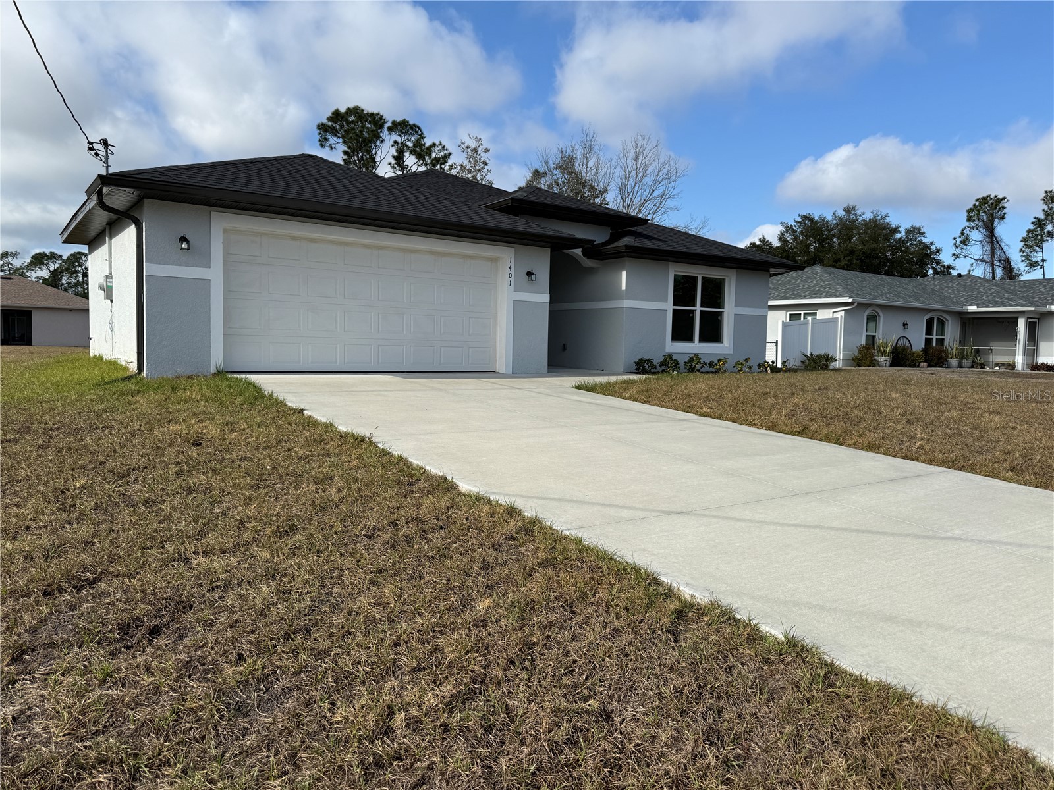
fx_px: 731
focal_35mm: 24
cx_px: 527
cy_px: 395
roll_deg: -1.2
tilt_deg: -2.3
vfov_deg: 56.8
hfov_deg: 71.6
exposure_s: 1/5319
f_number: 1.78
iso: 80
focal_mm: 6.76
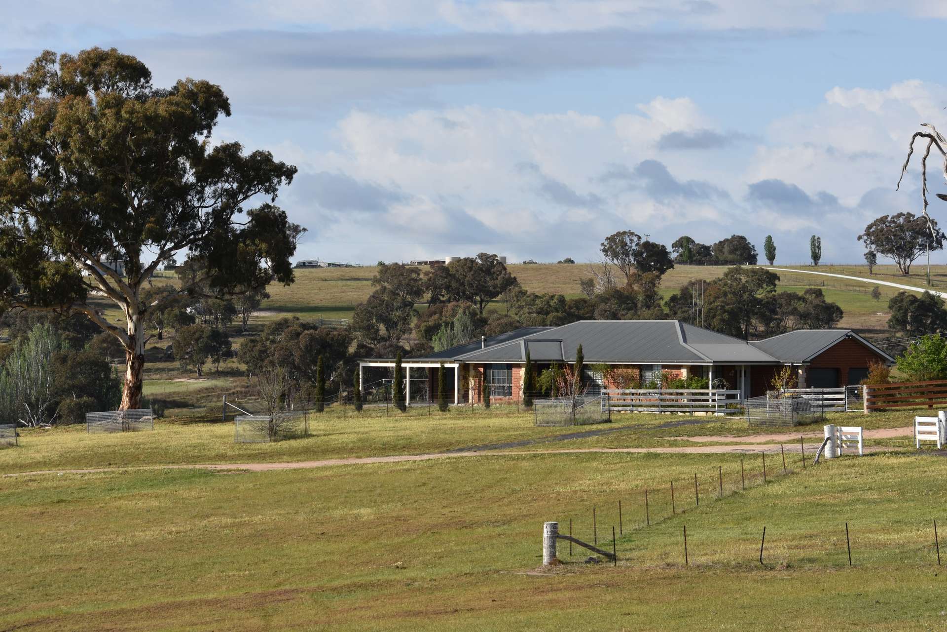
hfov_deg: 14.9
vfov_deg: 9.9
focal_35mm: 138
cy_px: 316
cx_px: 474
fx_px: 3630
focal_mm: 92
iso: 180
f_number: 8
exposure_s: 1/500
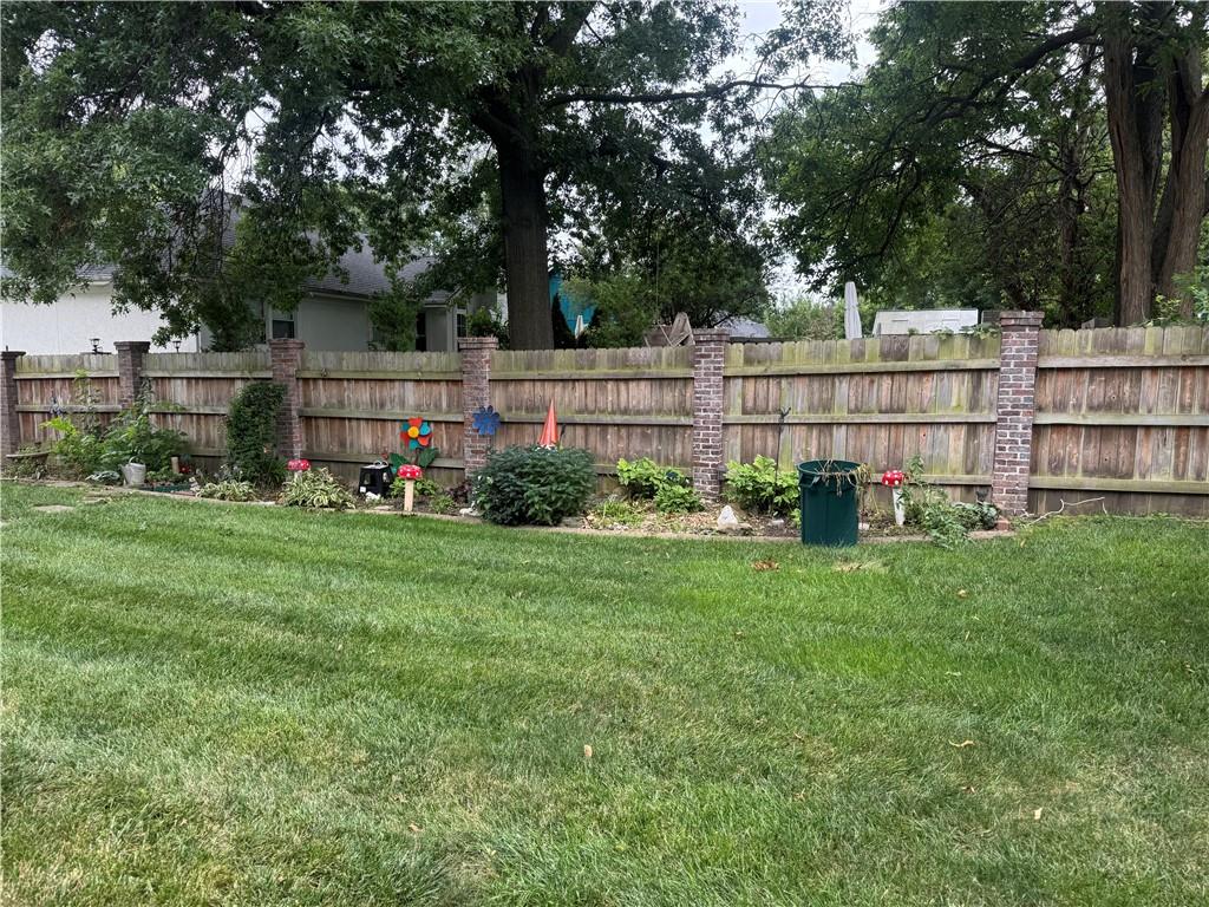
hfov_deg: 71.6
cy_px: 454
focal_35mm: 24
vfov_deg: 56.8
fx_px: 838
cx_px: 604
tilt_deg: -5.7
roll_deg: +0.0
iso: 80
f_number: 1.78
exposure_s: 1/539
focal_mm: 6.76
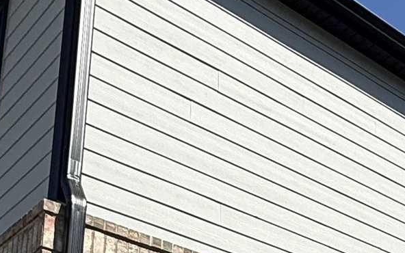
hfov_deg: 25.7
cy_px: 434
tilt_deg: +13.3
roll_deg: -0.3
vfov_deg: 15.0
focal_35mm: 77
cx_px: 388
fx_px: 850
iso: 50
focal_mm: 2.22
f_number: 2.2
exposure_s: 1/3289
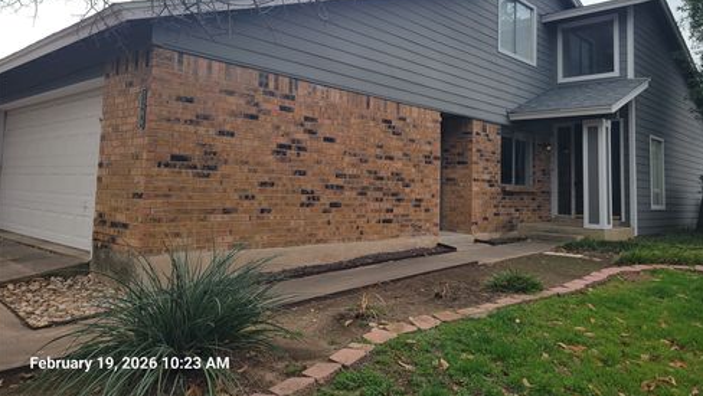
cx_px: 356
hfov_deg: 66.0
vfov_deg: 39.8
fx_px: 541
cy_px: 136
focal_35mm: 29
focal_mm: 5.4
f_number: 1.8
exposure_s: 1/1645
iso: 40
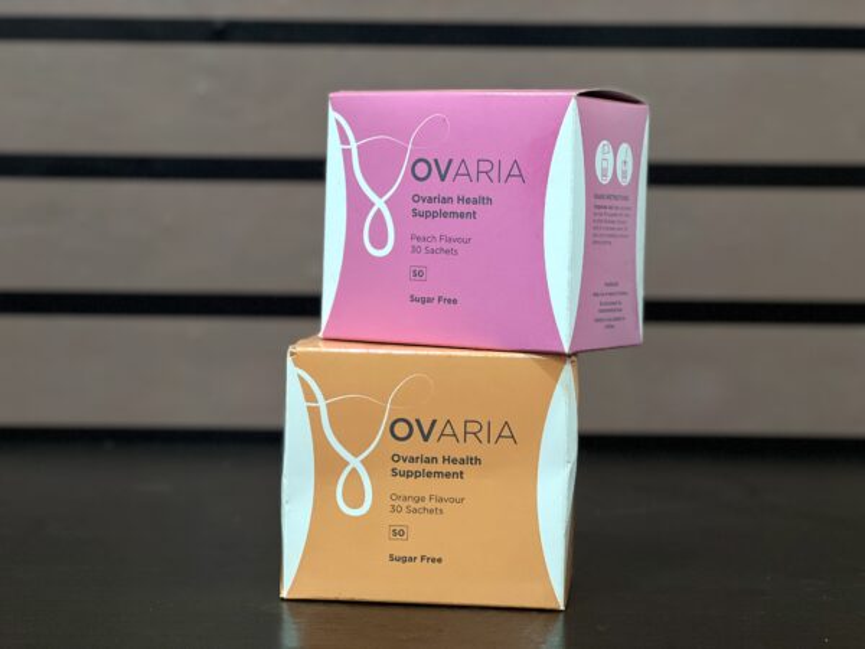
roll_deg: -0.4
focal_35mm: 77
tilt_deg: -4.2
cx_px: 432
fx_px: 1924
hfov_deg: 25.3
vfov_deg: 19.1
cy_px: 324
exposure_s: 1/33
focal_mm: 9
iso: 160
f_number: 2.8
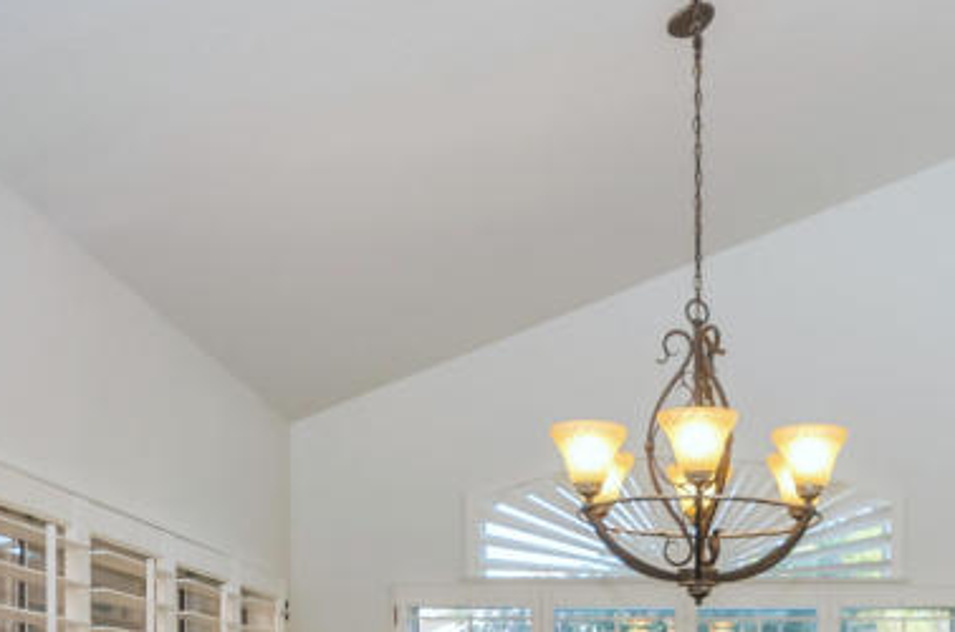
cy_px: 720
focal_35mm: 46
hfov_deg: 41.7
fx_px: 1217
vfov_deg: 26.5
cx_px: 704
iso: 400
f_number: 6.3
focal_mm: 10
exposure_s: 1/100
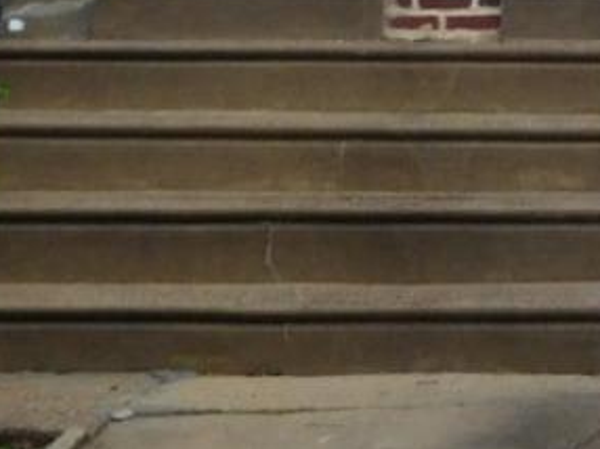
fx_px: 2182
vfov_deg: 10.7
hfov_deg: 15.1
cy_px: -472
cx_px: 715
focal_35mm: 126
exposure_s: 1/80
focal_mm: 4.5
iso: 125
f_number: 3.4
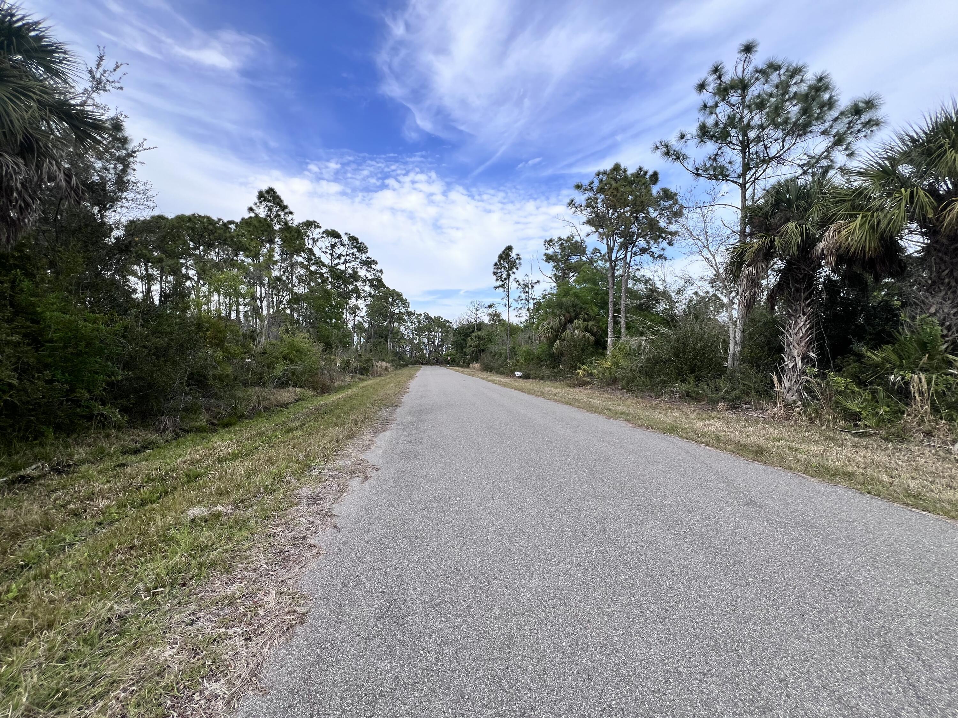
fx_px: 360
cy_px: 359
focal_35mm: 13
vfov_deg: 89.9
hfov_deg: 106.2
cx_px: 479
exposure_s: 1/1179
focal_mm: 1.57
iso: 32
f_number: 1.8
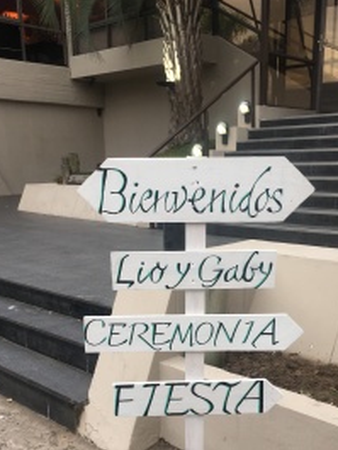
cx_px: 183
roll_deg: +1.3
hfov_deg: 36.0
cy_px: 299
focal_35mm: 40
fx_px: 520
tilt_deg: -14.3
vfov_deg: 46.1
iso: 25
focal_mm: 4.15
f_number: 2.2
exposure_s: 1/50
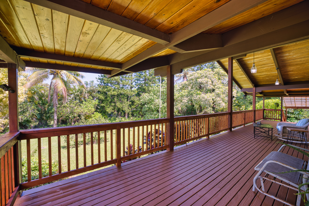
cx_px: 154
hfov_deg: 104.2
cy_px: 103
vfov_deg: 81.2
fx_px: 120
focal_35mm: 14
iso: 50
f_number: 5.6
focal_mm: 14
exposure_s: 1/60
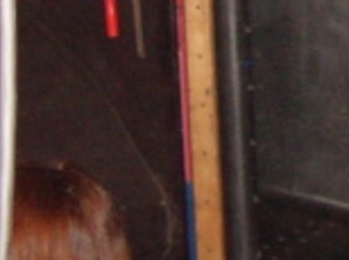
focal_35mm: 153
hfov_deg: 11.9
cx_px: 632
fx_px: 1540
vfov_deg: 9.2
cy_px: -225
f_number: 2.8
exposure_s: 1/45
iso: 240
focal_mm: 6.3
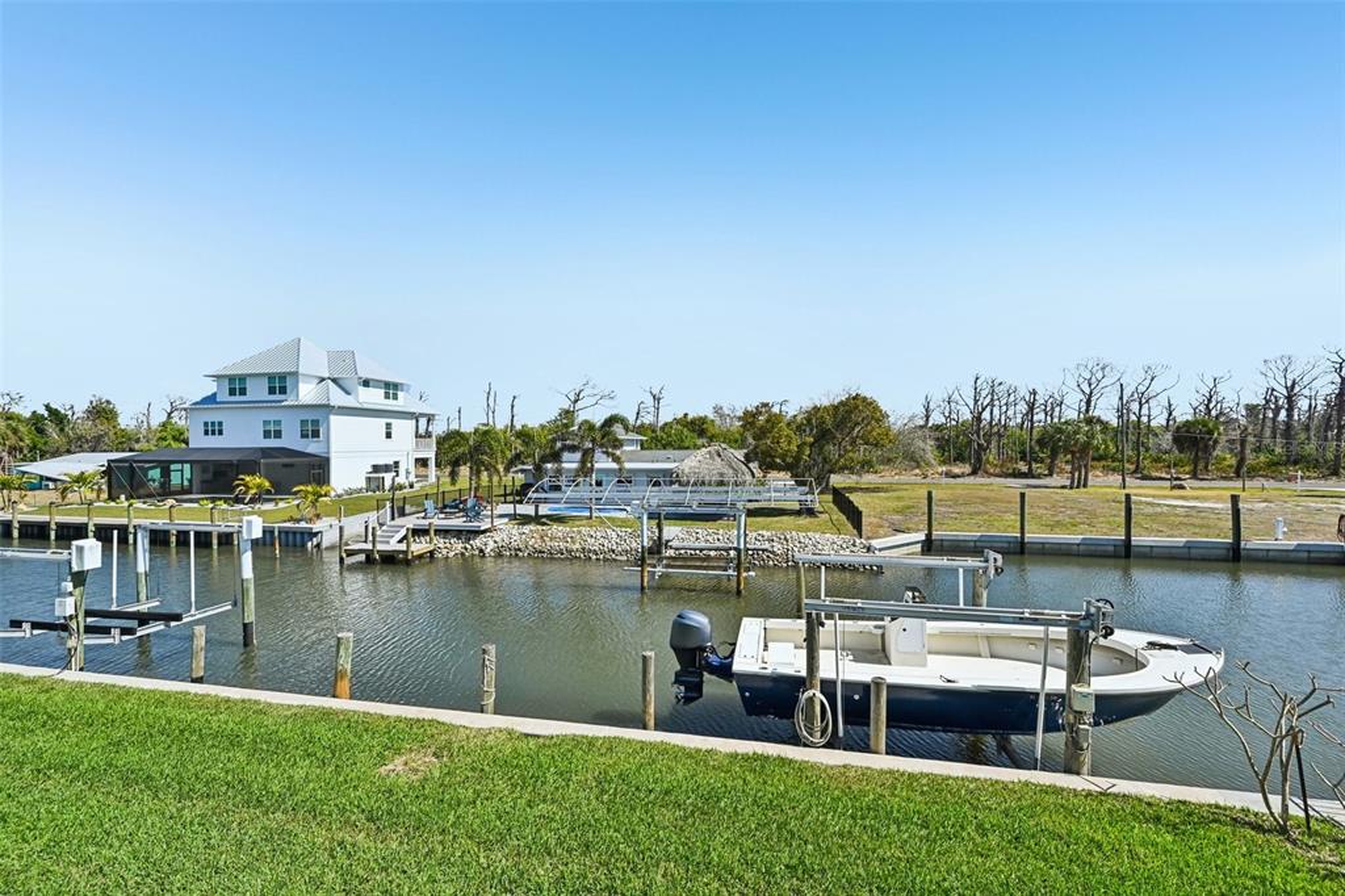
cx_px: 672
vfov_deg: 81.2
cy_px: 448
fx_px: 523
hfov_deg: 104.3
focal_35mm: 14
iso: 400
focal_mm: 14
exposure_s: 1/2000
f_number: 8
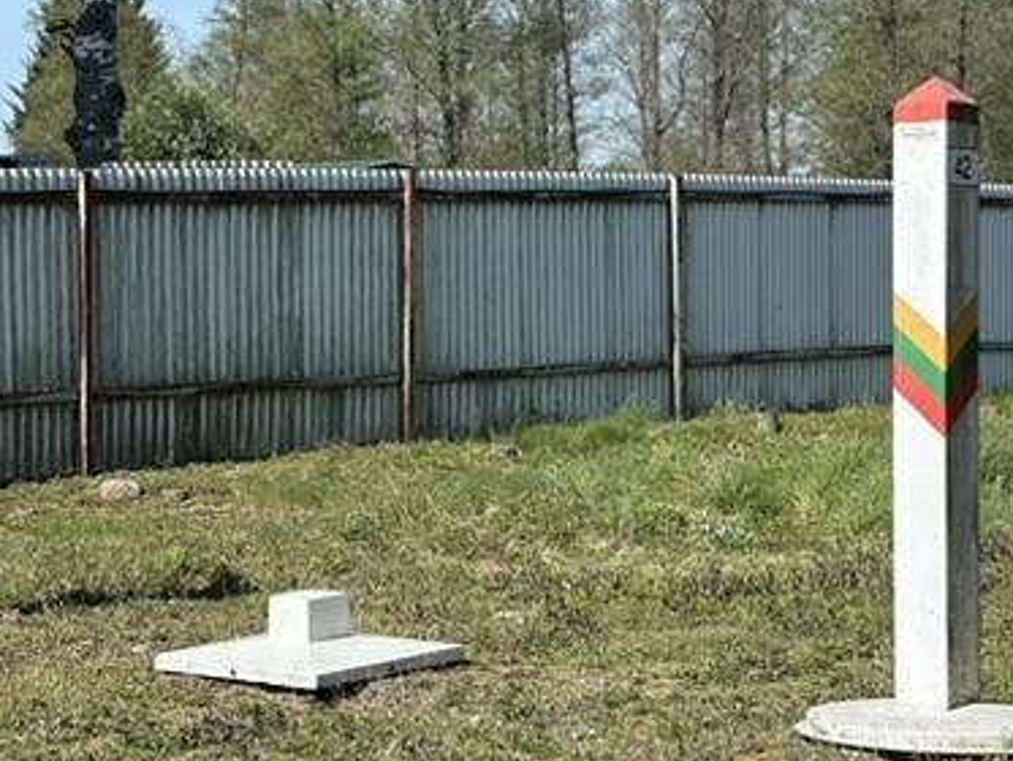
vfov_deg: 14.9
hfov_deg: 19.8
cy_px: 342
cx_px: 391
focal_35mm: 99
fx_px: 2898
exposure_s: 1/501
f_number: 2.8
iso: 32
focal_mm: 9
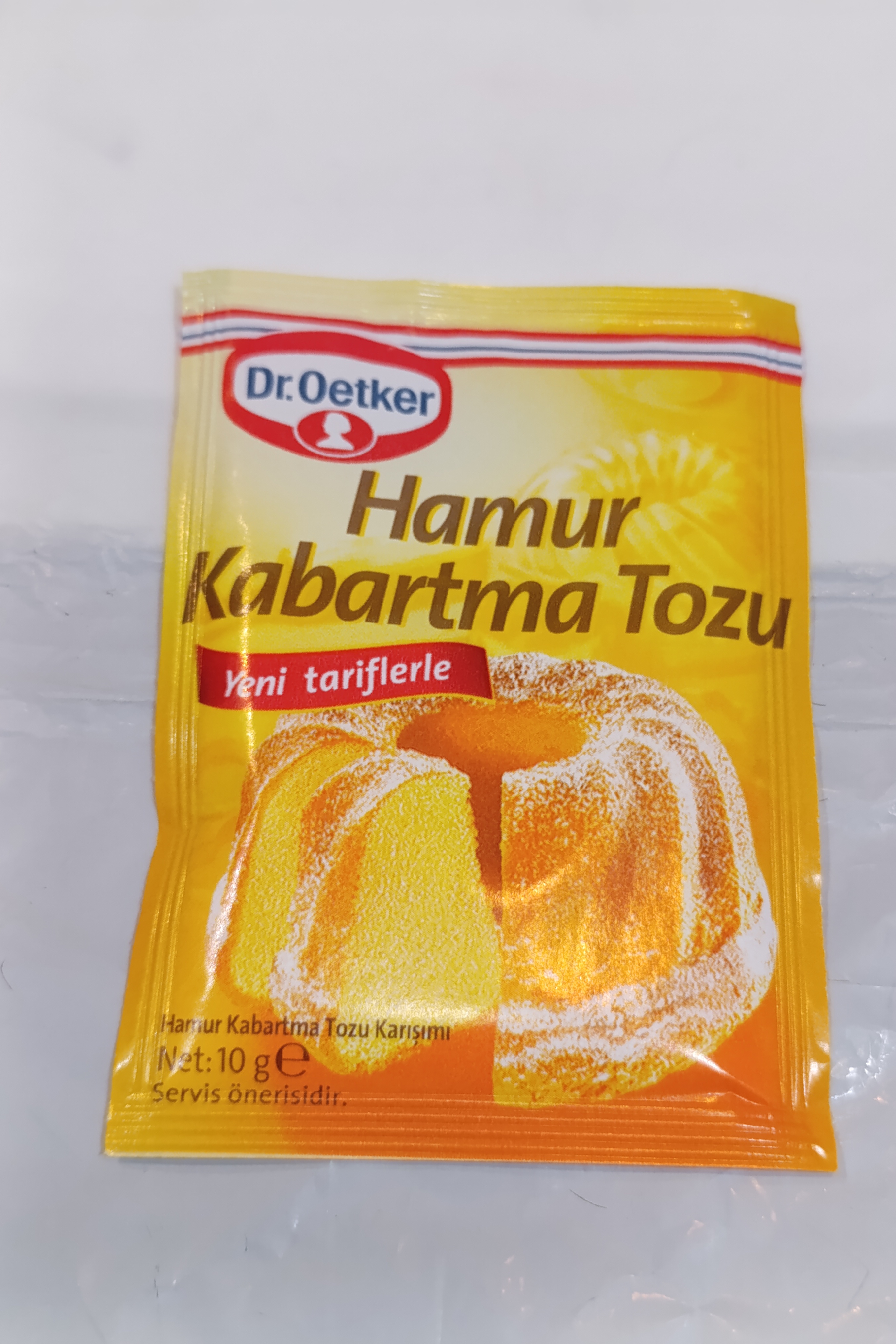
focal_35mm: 48
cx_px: 497
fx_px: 1792
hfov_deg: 28.1
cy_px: 673
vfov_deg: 41.1
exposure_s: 1/100
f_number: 1.6
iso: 640
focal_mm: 6.14
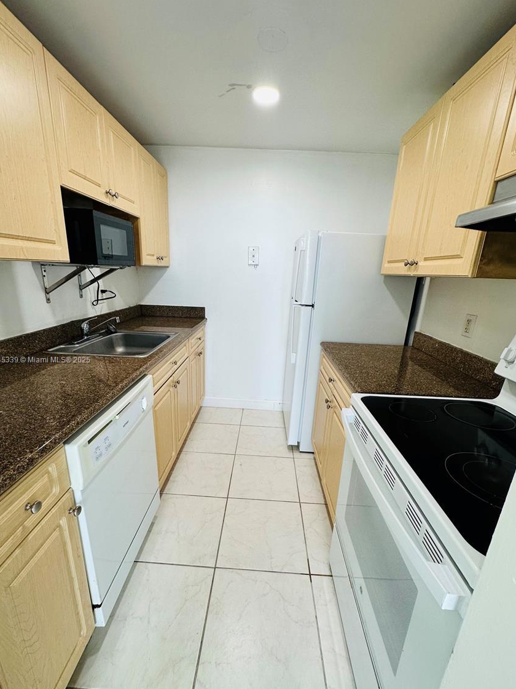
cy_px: 360
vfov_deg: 98.1
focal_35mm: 15
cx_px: 254
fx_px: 298
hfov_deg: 81.7
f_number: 2.2
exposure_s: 1/120
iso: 100
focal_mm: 2.22
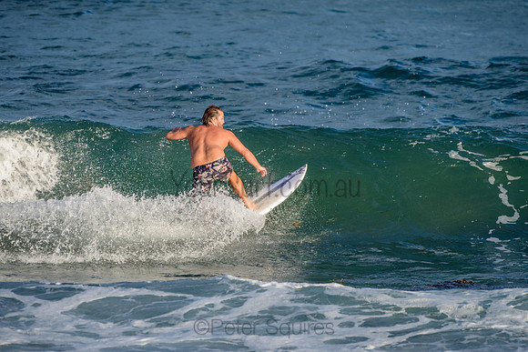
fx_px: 8978
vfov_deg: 2.2
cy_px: 176
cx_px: 264
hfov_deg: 3.4
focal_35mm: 612
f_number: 5.6
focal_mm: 500
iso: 180
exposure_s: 1/1250
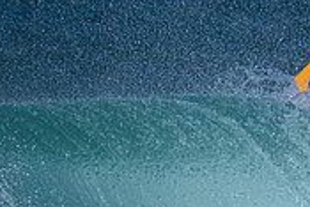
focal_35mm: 2937
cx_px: 366
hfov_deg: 0.7
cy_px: 326
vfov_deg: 0.5
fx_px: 25311
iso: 140
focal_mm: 800
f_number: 6.3
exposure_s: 1/2000
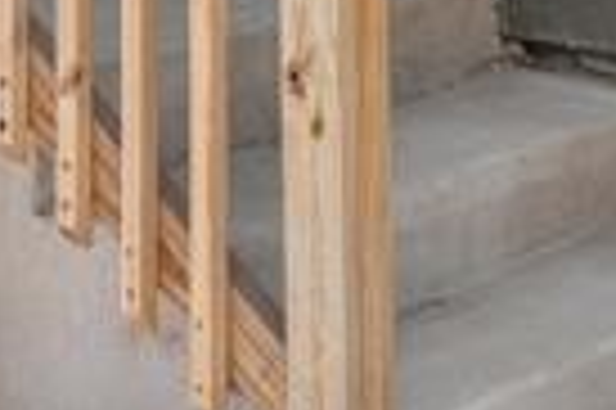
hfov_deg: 13.1
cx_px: 850
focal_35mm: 150
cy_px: -624
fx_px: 2564
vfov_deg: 8.3
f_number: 8
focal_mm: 20
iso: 400
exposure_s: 1/640
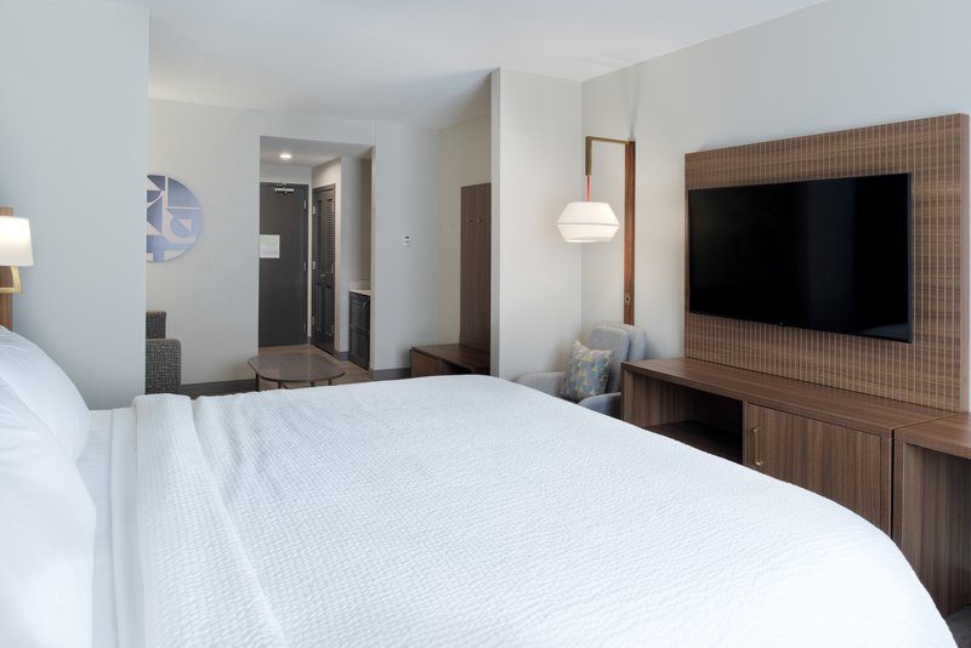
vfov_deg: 53.2
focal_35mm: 24
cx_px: 486
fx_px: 648
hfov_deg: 73.7
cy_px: 324
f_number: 13
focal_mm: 24
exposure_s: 1/10
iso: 500
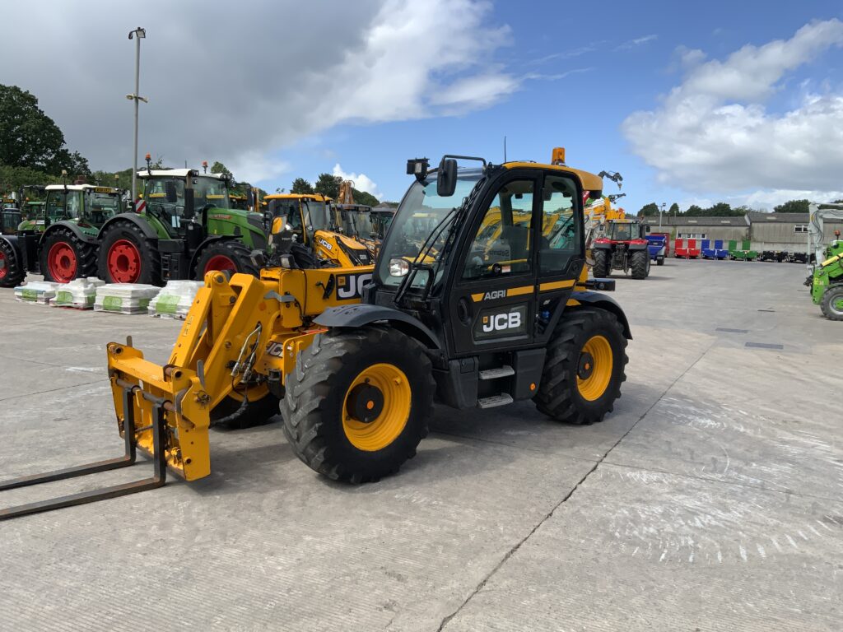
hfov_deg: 61.7
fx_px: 706
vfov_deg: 48.2
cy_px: 316
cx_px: 422
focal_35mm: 29
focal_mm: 3
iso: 16
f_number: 1.8
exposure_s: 1/1451
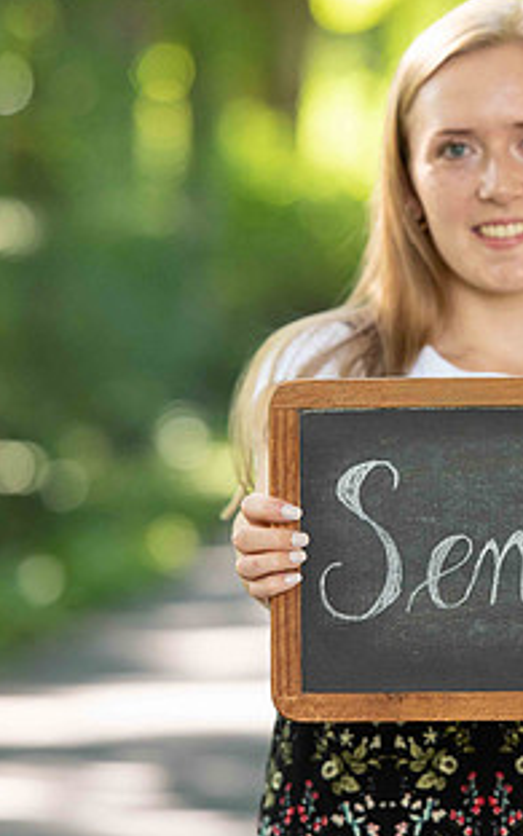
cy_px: 355
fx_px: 7138
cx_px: 512
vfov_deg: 6.7
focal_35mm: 313
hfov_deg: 4.2
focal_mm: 165
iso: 640
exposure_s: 1/200
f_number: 3.5
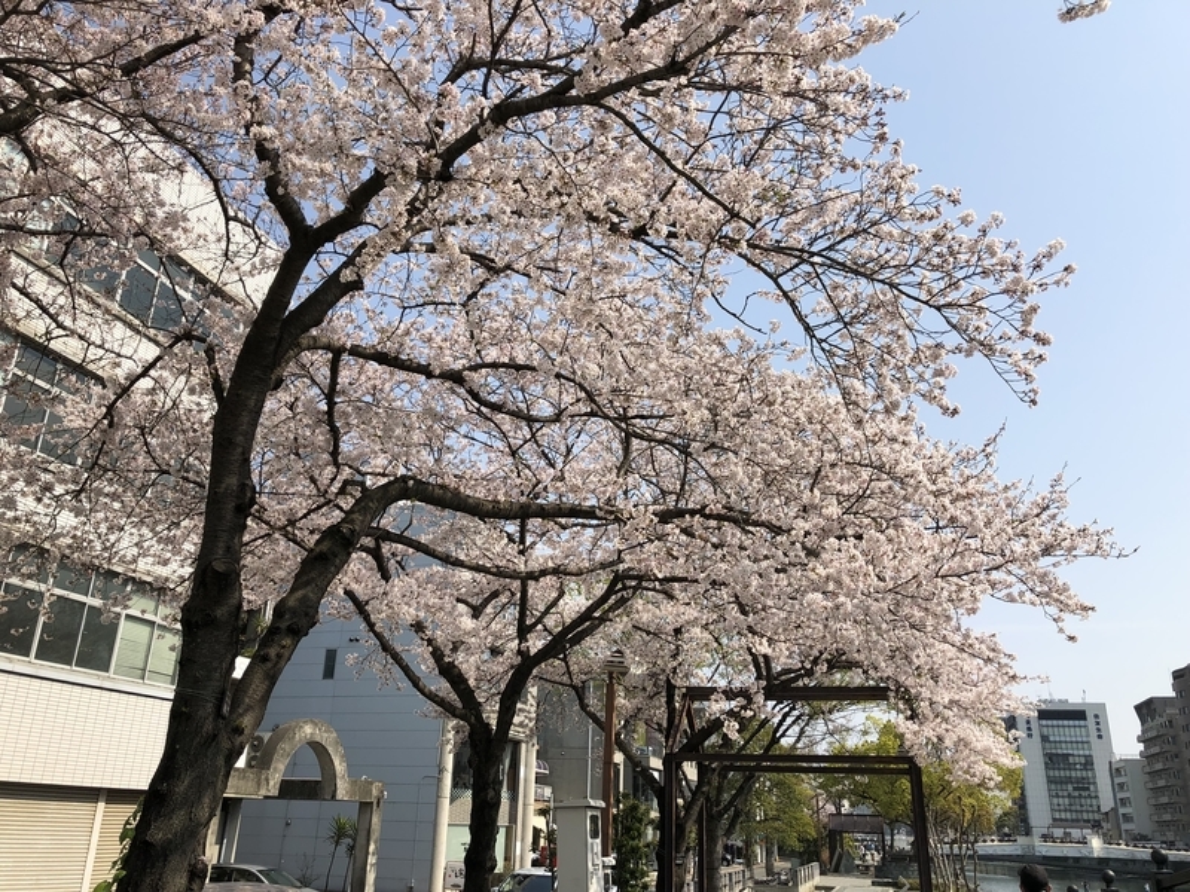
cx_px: 595
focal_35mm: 28
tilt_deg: +21.8
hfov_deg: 63.4
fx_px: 963
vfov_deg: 49.7
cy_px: 446
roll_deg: -1.8
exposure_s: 1/2404
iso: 20
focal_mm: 3.99
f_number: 1.8
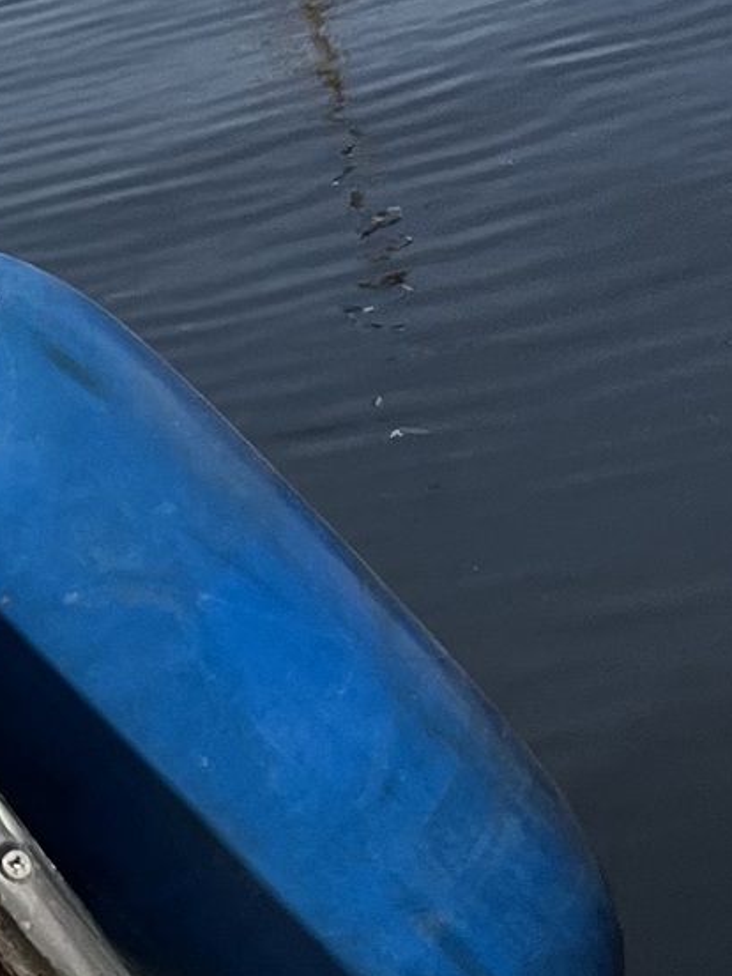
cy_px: -229
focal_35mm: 157
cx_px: -1153
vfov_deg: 12.3
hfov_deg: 8.5
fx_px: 4427
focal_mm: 5.1
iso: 50
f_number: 1.6
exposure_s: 1/4149
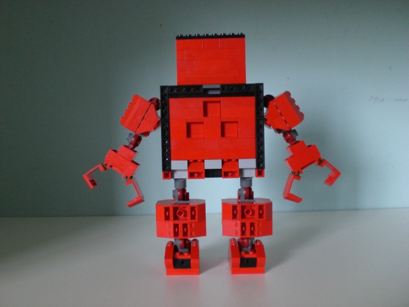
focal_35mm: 38
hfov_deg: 49.0
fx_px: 449
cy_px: 154
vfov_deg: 37.7
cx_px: 204
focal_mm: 6.3
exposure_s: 1/80
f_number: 3.1
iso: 200
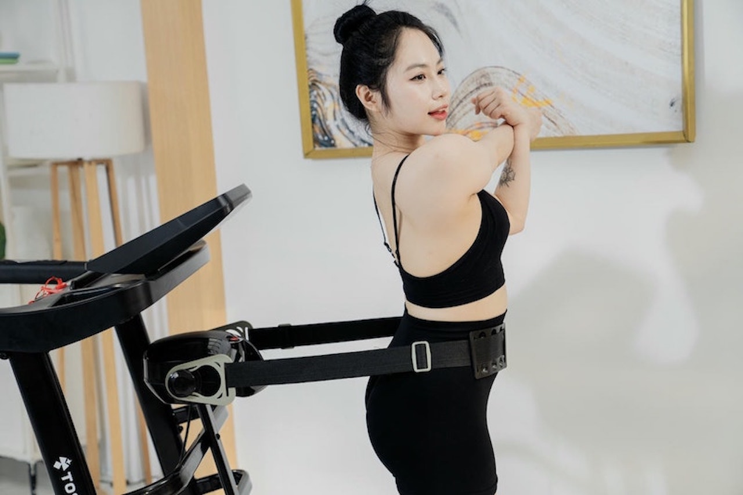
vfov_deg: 22.3
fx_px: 1259
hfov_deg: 32.9
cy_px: 248
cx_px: 372
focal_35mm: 61
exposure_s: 1/250
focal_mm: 61
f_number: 4
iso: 400
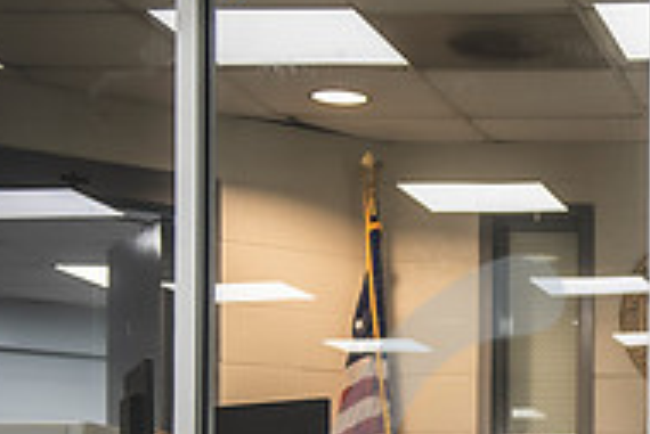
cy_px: 559
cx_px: 859
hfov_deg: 16.6
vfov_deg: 11.5
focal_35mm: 116
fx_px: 2096
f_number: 2.8
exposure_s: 1/160
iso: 500
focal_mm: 38
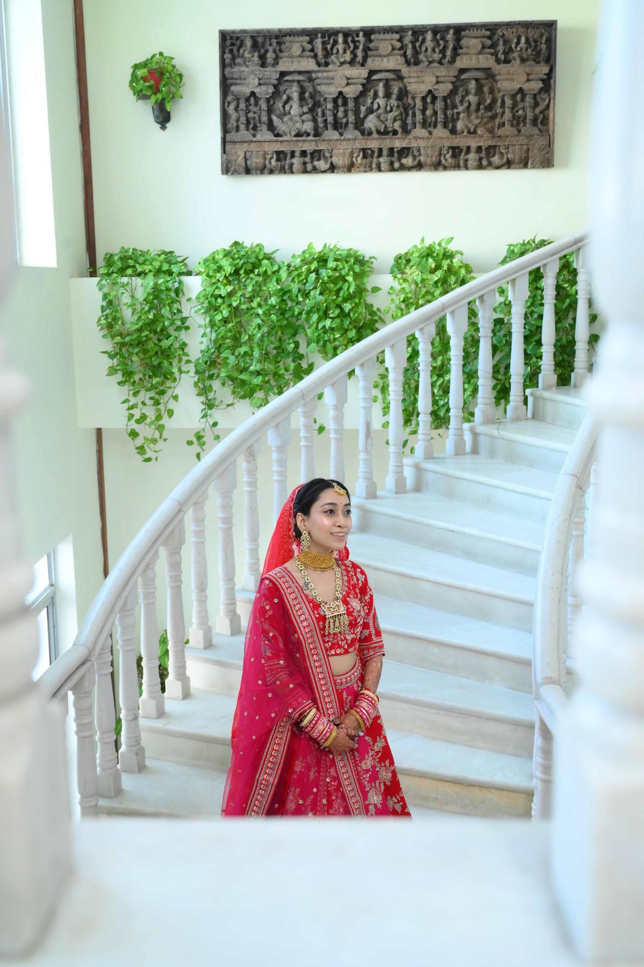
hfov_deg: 34.2
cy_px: 484
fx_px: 1048
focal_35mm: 39
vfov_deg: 49.6
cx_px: 322
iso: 4000
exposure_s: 1/250
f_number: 5.6
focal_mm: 39
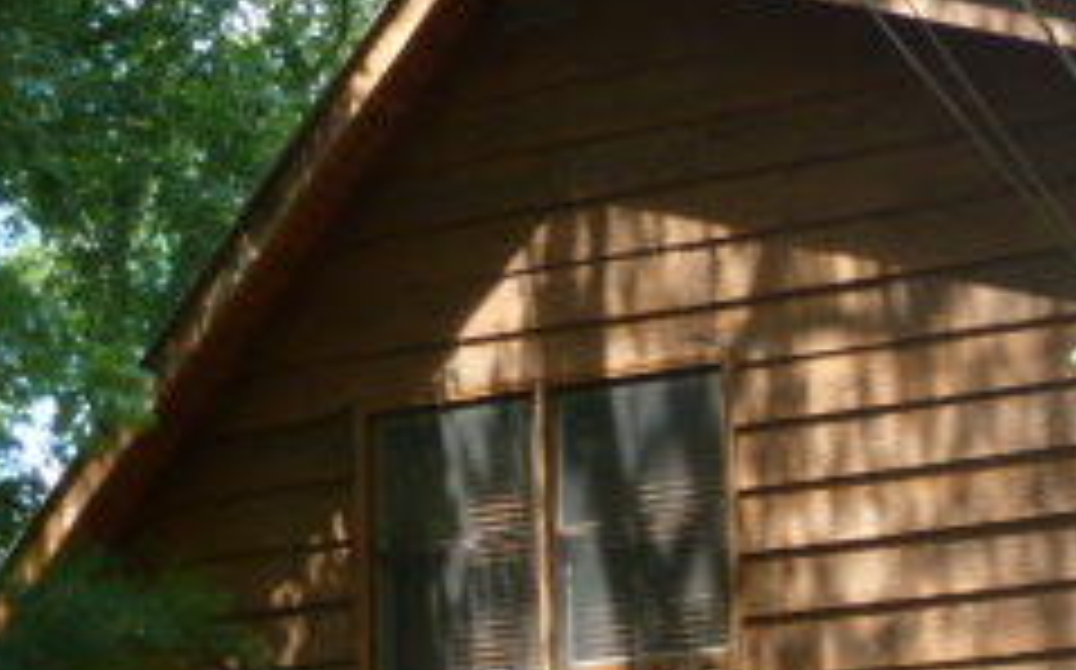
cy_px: 773
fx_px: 4073
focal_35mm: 139
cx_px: 1081
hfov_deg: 14.8
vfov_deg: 9.3
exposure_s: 1/60
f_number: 4.1
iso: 100
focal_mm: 8.7
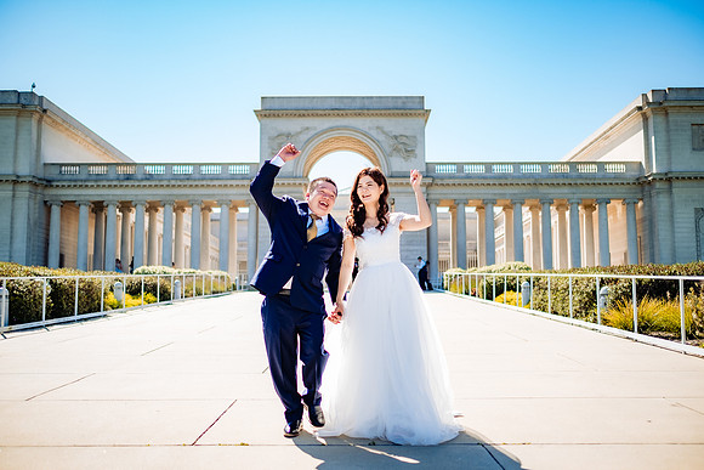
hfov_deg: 53.1
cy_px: 242
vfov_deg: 36.9
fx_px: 705
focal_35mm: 36
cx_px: 352
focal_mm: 23
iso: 200
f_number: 1.4
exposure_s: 1/4000
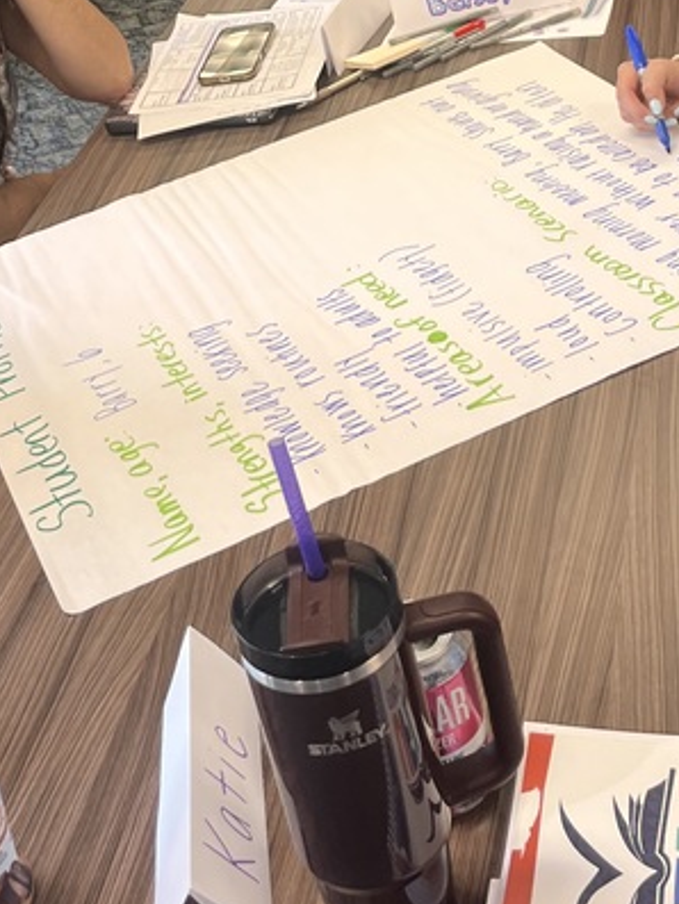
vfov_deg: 27.3
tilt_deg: -23.6
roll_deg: +13.5
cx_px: 287
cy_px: 5
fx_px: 1751
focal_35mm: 67
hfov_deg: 21.9
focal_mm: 5.1
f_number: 1.6
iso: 80
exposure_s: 1/60
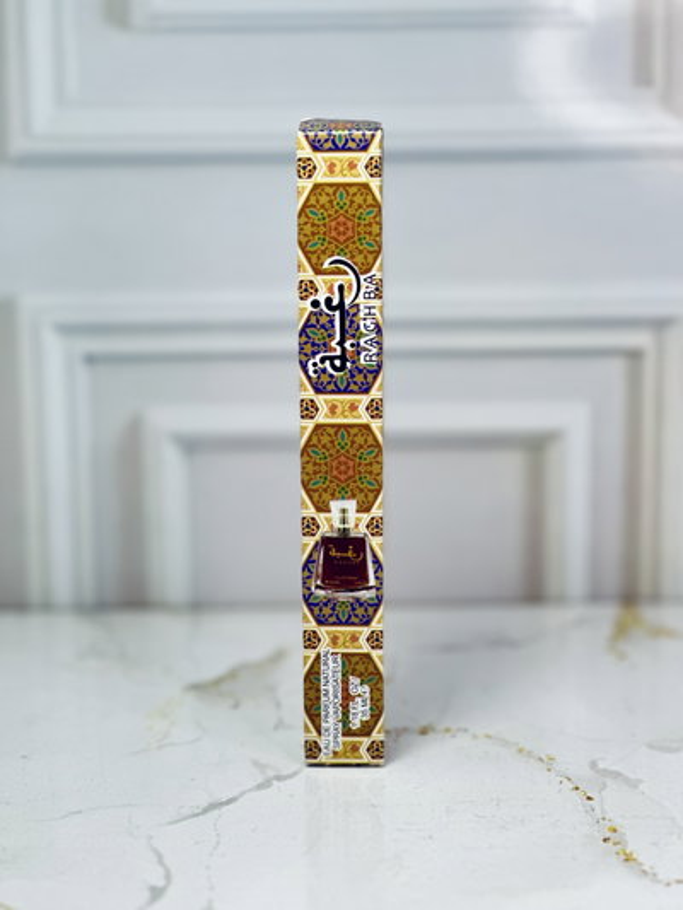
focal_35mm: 77
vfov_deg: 25.3
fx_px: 2025
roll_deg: +0.1
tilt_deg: -11.3
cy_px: 455
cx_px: 342
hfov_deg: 19.1
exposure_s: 1/100
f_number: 2.8
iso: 125
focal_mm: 9
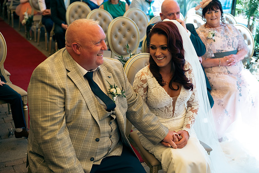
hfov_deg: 38.2
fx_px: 374
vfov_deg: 26.0
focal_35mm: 52
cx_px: 130
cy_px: 86
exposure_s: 1/250
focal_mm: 52
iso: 250
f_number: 3.5
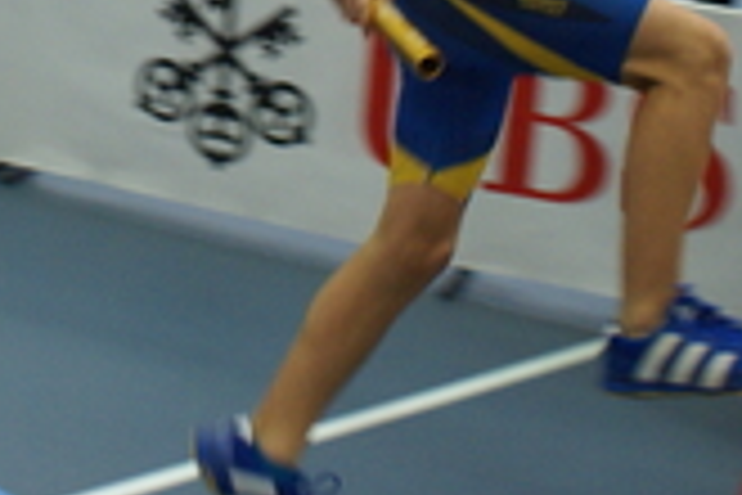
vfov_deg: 12.0
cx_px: 45
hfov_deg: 18.5
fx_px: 2226
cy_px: -277
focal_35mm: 108
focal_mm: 22
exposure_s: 1/100
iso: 800
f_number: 4
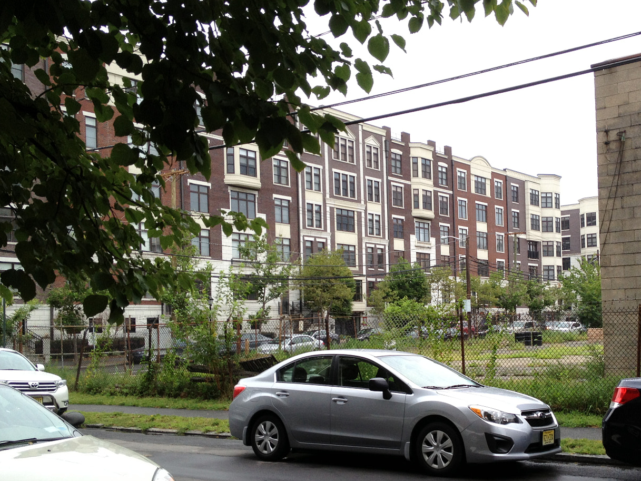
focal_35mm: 46
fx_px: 852
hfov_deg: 40.8
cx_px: 415
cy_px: 305
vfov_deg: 31.4
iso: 50
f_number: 2.4
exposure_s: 1/606
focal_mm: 4.28
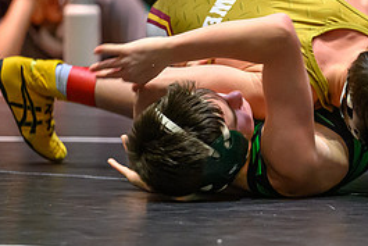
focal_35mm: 479
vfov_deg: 2.9
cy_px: 36
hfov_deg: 4.3
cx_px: 338
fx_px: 4899
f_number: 2.8
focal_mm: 180
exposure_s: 1/320
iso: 5600
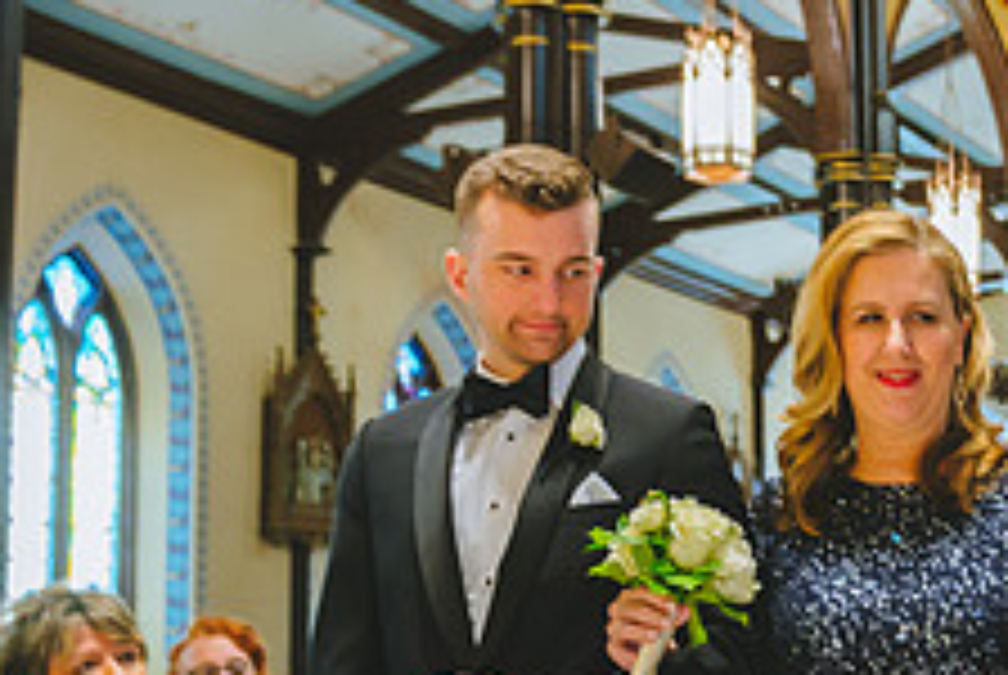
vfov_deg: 18.2
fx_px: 2103
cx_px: 958
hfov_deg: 25.9
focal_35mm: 75
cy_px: 452
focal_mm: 29
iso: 2500
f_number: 3.5
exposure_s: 1/125
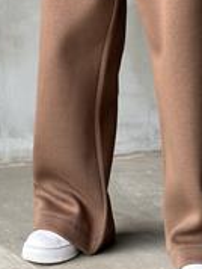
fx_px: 893
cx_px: 130
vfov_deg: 16.5
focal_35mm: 115
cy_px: -39
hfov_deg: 12.9
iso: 125
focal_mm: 6.86
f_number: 1.78
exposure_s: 1/60
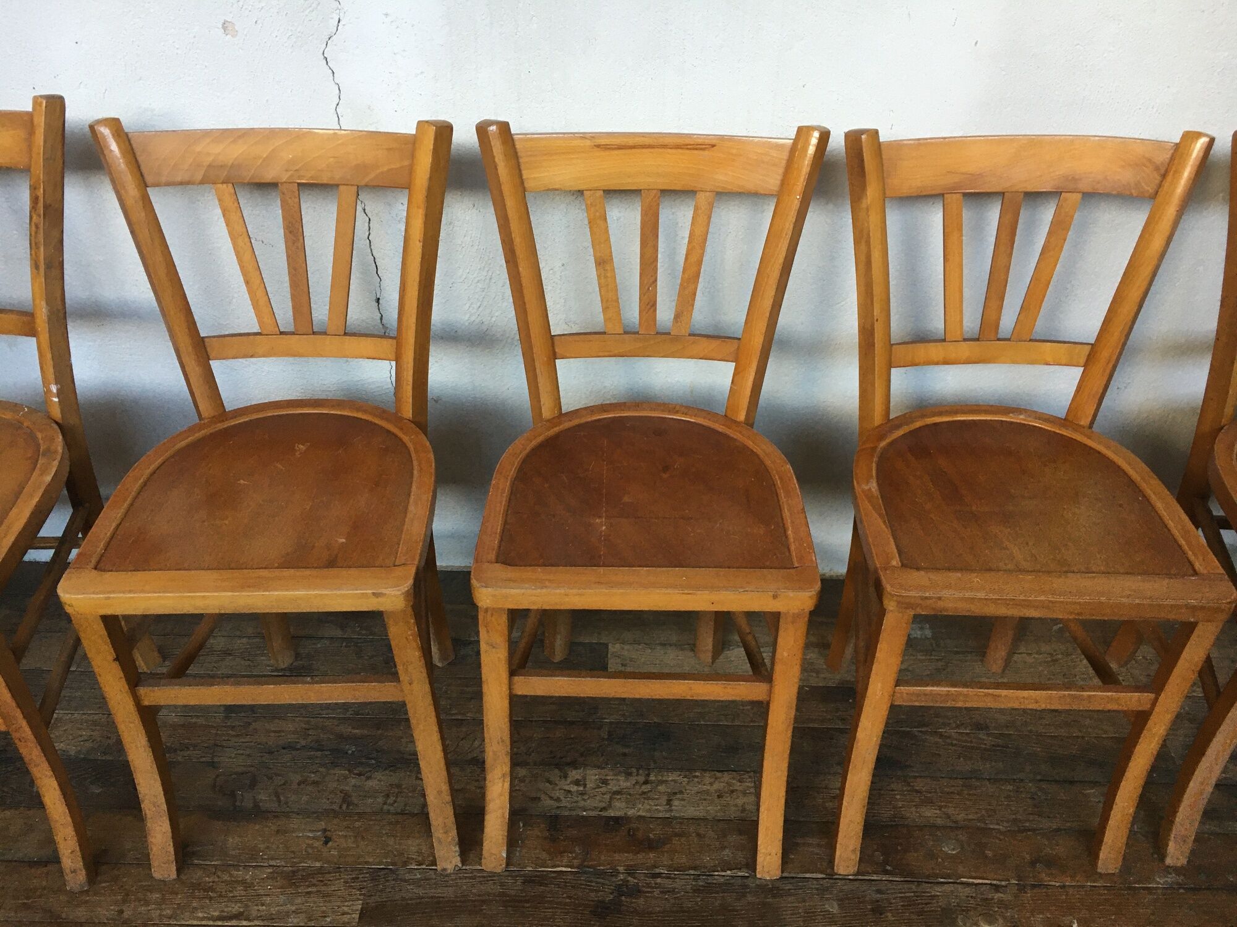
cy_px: 464
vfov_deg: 48.2
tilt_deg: -36.1
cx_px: 618
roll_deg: -2.1
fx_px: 1036
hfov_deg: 61.7
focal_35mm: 29
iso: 50
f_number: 2.2
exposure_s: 1/33
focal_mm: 4.15
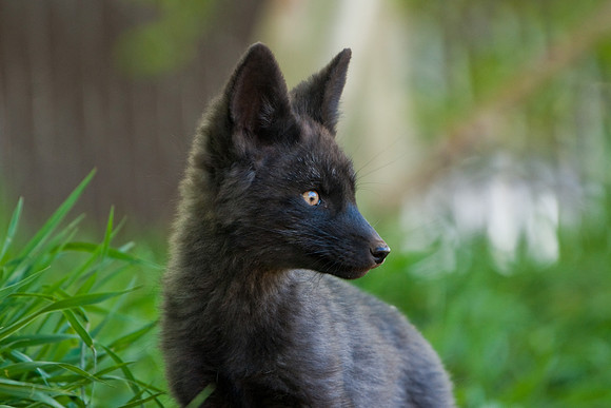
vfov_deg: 2.3
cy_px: 204
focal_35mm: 600
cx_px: 306
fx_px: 10185
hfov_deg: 3.4
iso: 640
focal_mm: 400
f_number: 5.6
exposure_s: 1/40
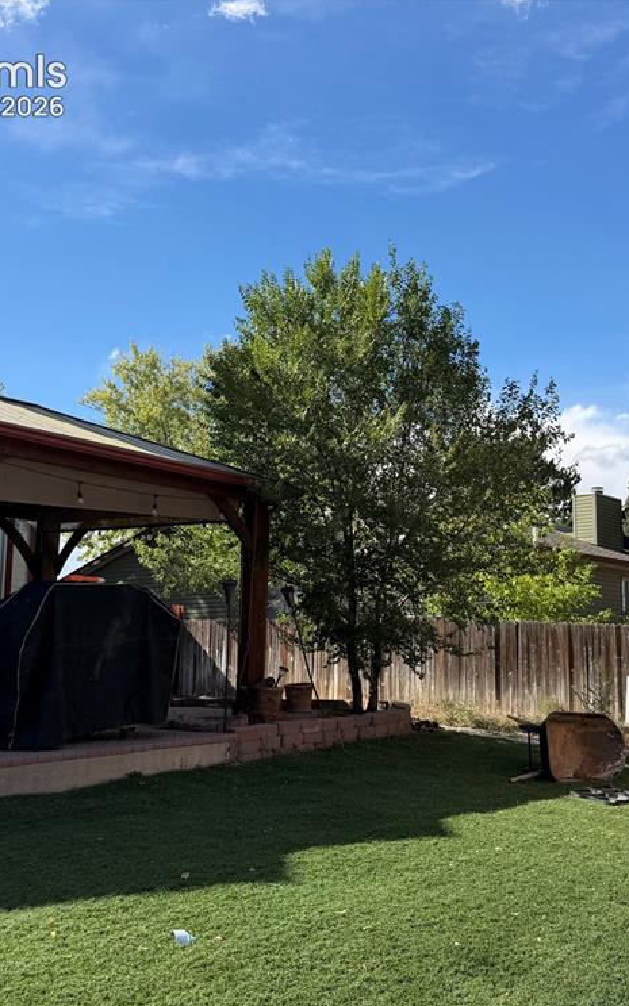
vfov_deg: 55.3
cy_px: 516
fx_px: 960
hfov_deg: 35.2
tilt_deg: +8.9
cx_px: 495
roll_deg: +1.2
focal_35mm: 35
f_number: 1.78
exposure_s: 1/3021
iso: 80
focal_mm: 6.76
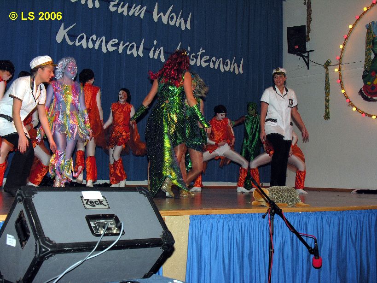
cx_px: 188
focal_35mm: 54
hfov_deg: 35.5
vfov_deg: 27.0
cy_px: 142
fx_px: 588
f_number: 4.4
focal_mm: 13.8
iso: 100
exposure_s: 1/60.1
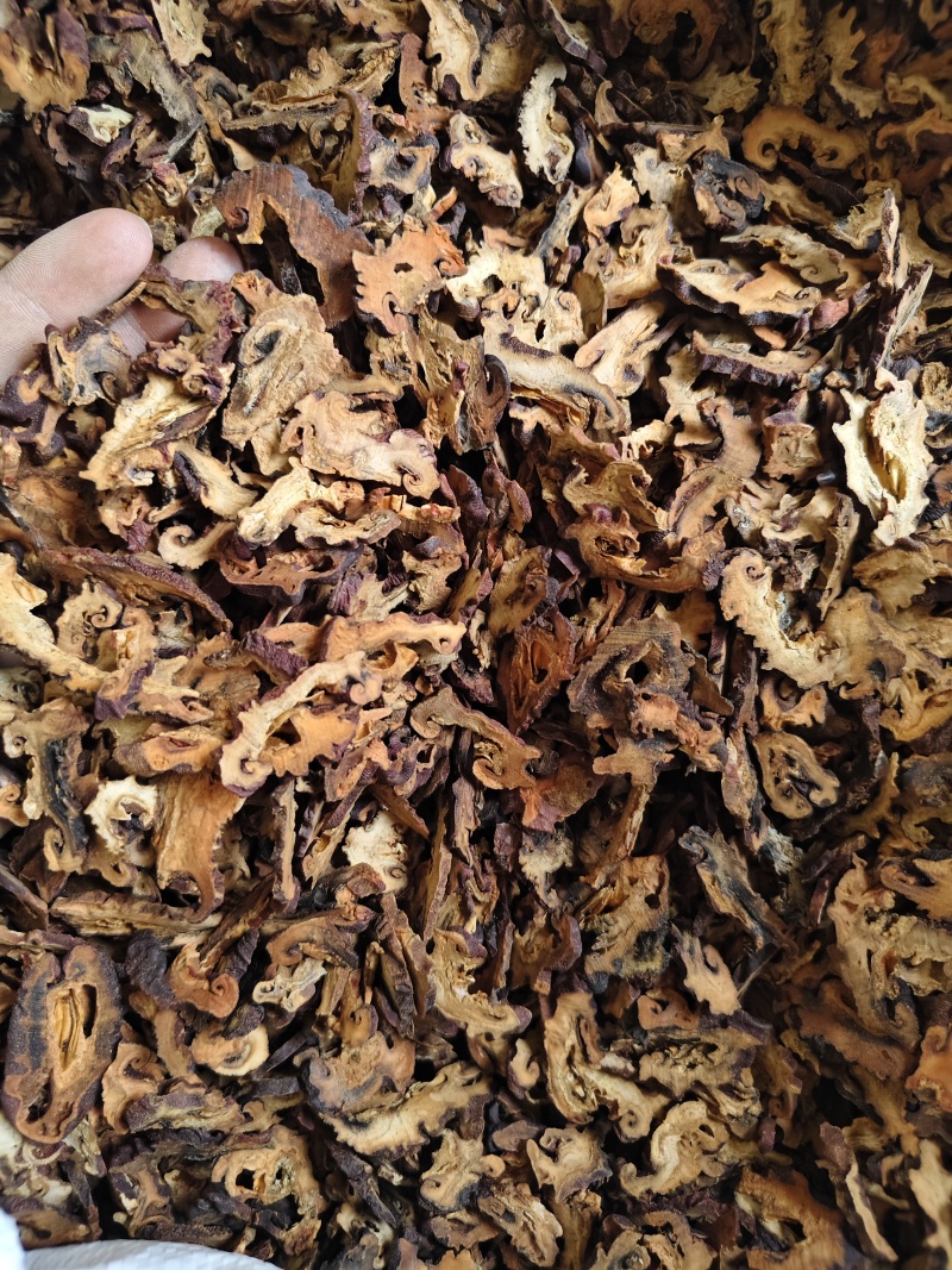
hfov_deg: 58.9
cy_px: 635
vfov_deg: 73.9
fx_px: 844
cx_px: 476
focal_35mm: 23
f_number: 1.88
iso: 2407
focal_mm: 5.56
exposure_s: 1/510
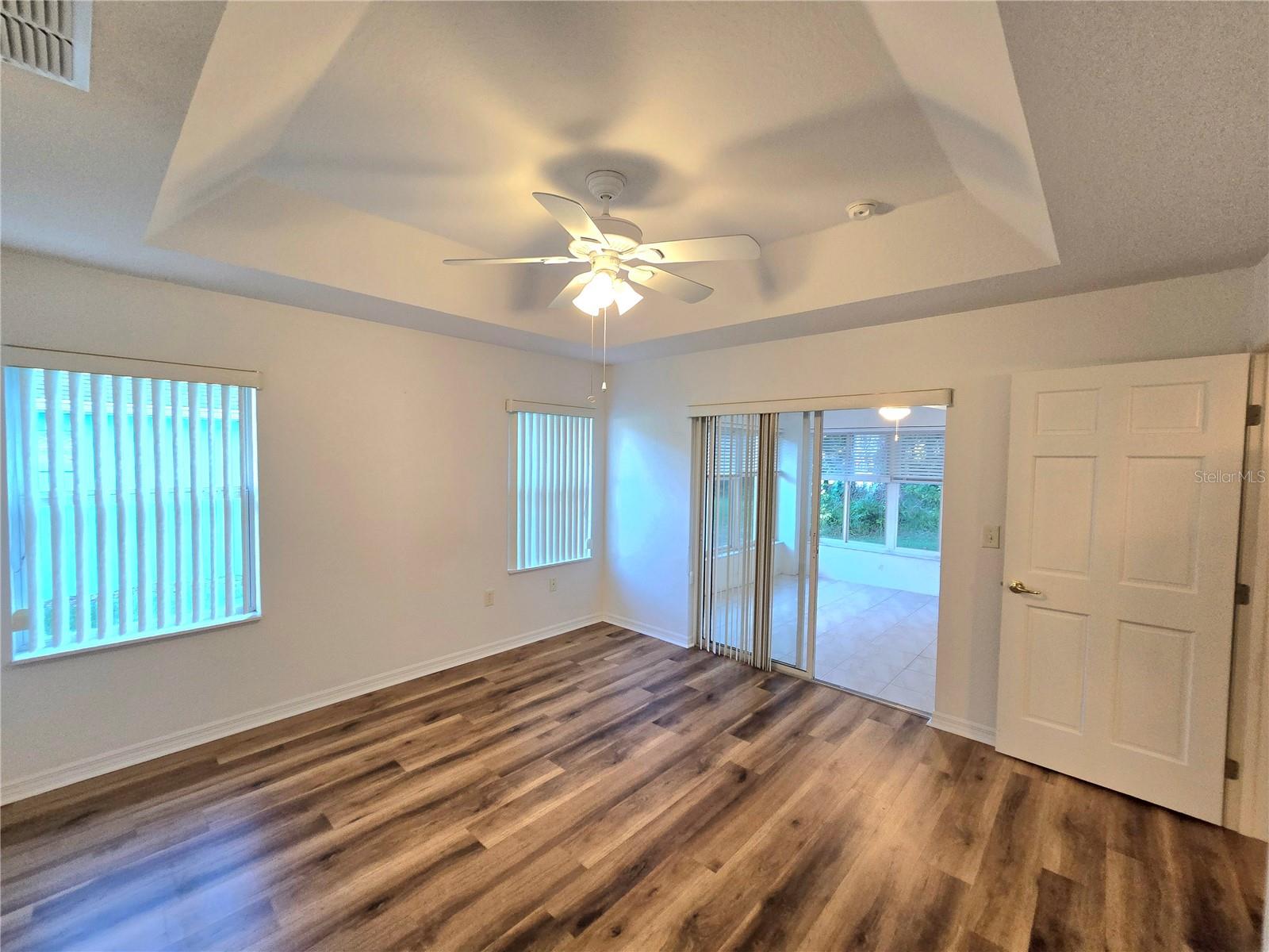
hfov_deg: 106.2
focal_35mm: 13
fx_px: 477
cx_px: 634
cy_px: 476
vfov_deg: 89.9
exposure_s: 1/60.2
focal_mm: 2.2
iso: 200
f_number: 2.2
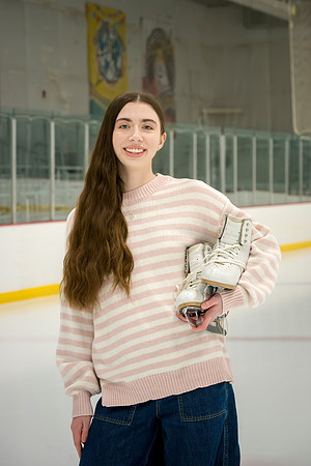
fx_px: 1322
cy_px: 233
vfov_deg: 20.0
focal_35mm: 102
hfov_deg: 13.4
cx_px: 156
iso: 3200
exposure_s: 1/400
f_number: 8
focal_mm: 102
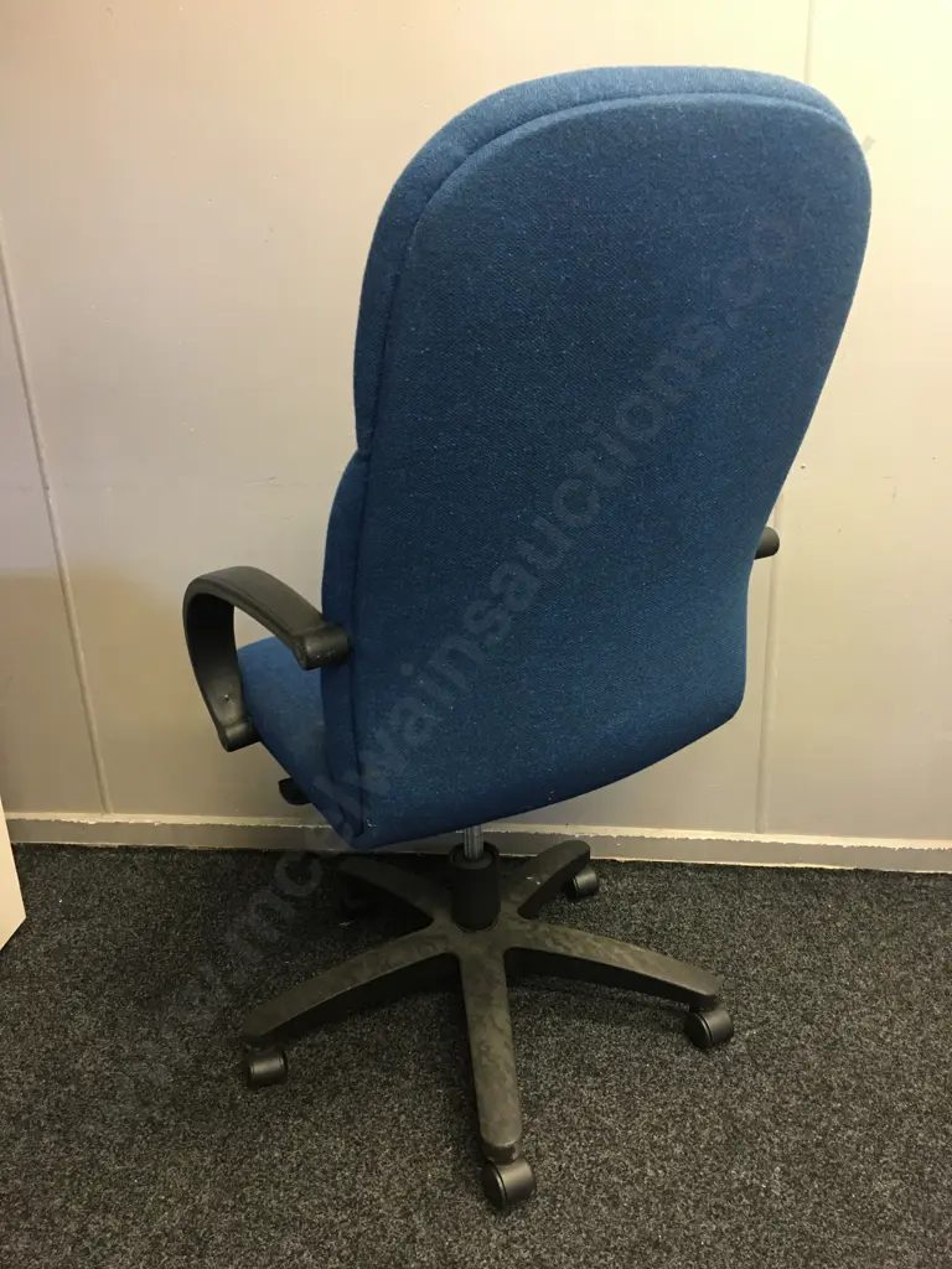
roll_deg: +1.2
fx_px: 1063
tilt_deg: -19.2
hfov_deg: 48.2
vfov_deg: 61.7
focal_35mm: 29
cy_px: 634
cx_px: 476
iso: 125
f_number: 2.2
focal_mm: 4.15
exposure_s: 1/17
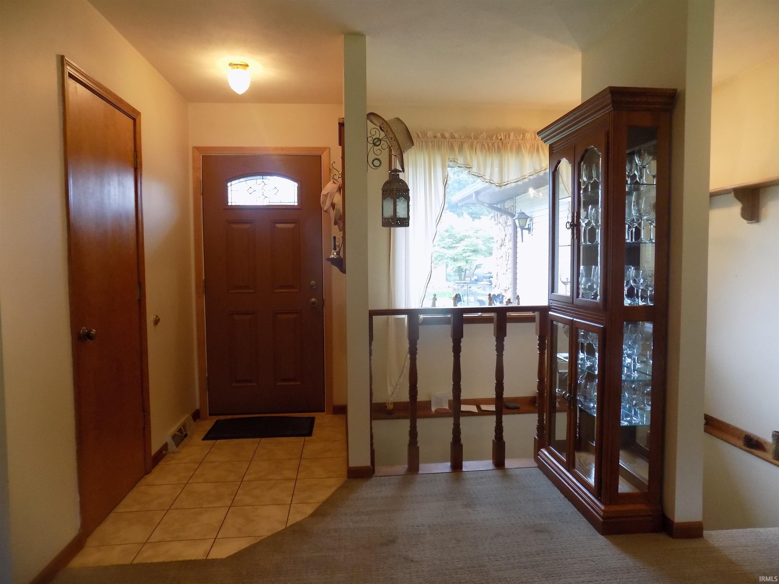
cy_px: 292
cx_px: 390
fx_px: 518
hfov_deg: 73.9
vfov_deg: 58.9
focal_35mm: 23
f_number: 3.1
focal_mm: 4
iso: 180
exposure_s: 1/30
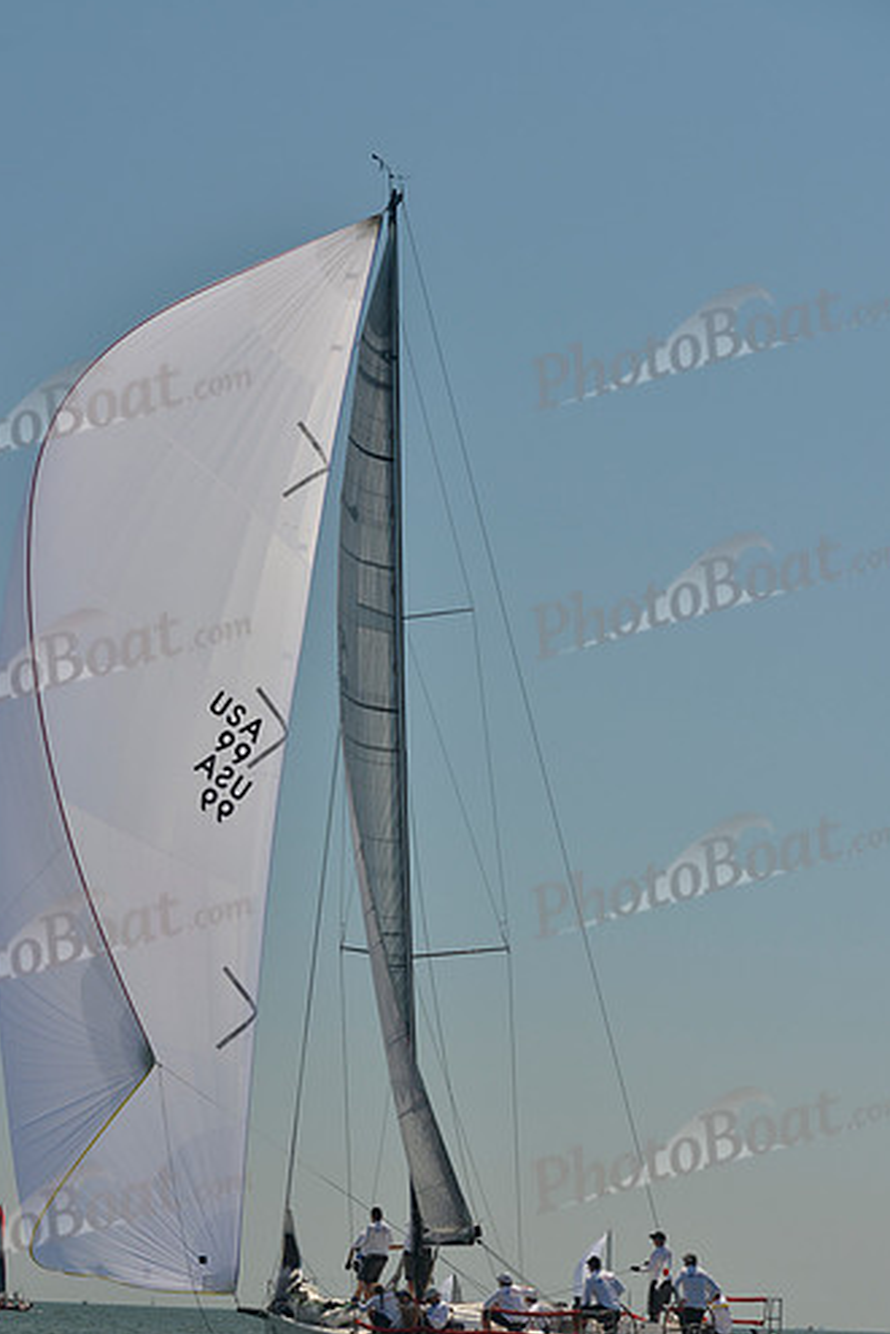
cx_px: 392
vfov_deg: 24.7
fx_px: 3041
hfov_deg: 16.6
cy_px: 768
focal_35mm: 82
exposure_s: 1/800
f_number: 8
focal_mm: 70
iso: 200
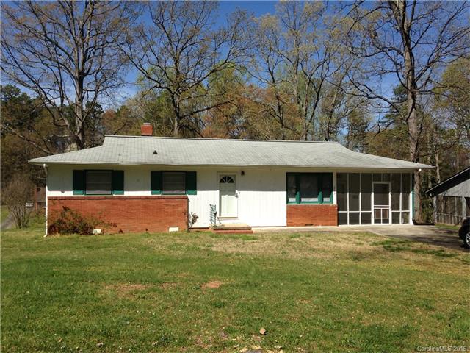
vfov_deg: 42.9
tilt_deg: +1.1
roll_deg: -1.1
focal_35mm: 33
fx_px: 448
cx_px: 235
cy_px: 176
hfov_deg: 55.4
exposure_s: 1/1938
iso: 50
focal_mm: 4.12
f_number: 2.4
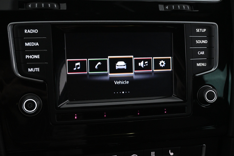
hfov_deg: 41.7
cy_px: 78
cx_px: 117
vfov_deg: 28.5
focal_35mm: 47
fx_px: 307
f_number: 5
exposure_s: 1/50
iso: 3600
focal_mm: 31.5
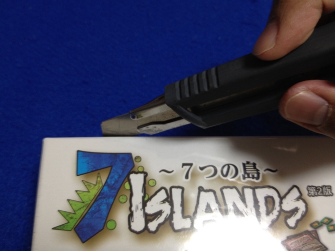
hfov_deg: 52.6
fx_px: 339
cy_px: 126
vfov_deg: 40.7
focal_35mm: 35
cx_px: 168
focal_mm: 4.28
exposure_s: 1/20
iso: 80
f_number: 2.4
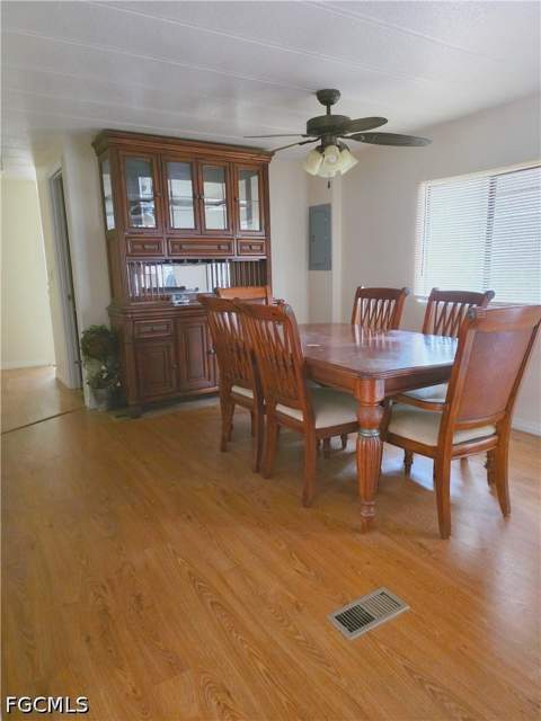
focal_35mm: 23
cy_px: 360
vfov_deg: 73.9
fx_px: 479
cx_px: 270
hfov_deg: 58.9
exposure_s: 1/60
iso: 2000
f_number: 1.7
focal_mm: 6.3
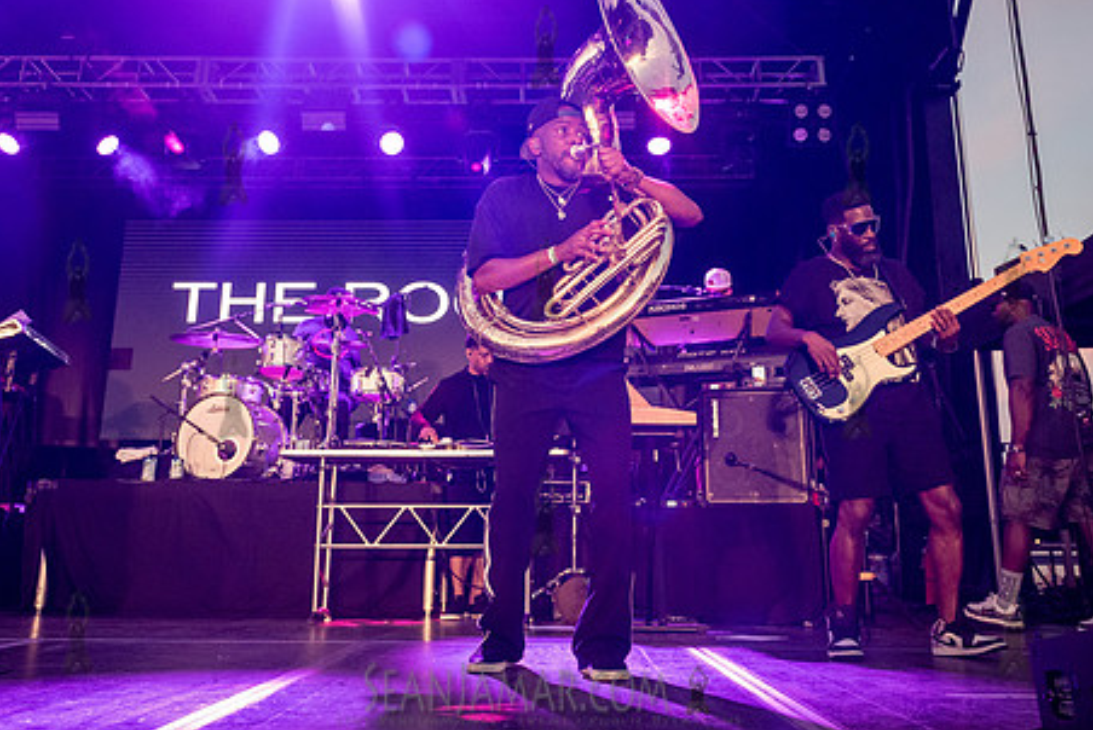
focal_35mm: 32
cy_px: 279
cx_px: 544
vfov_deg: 40.9
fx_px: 972
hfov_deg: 58.7
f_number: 4
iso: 5000
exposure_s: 1/400
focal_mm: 24
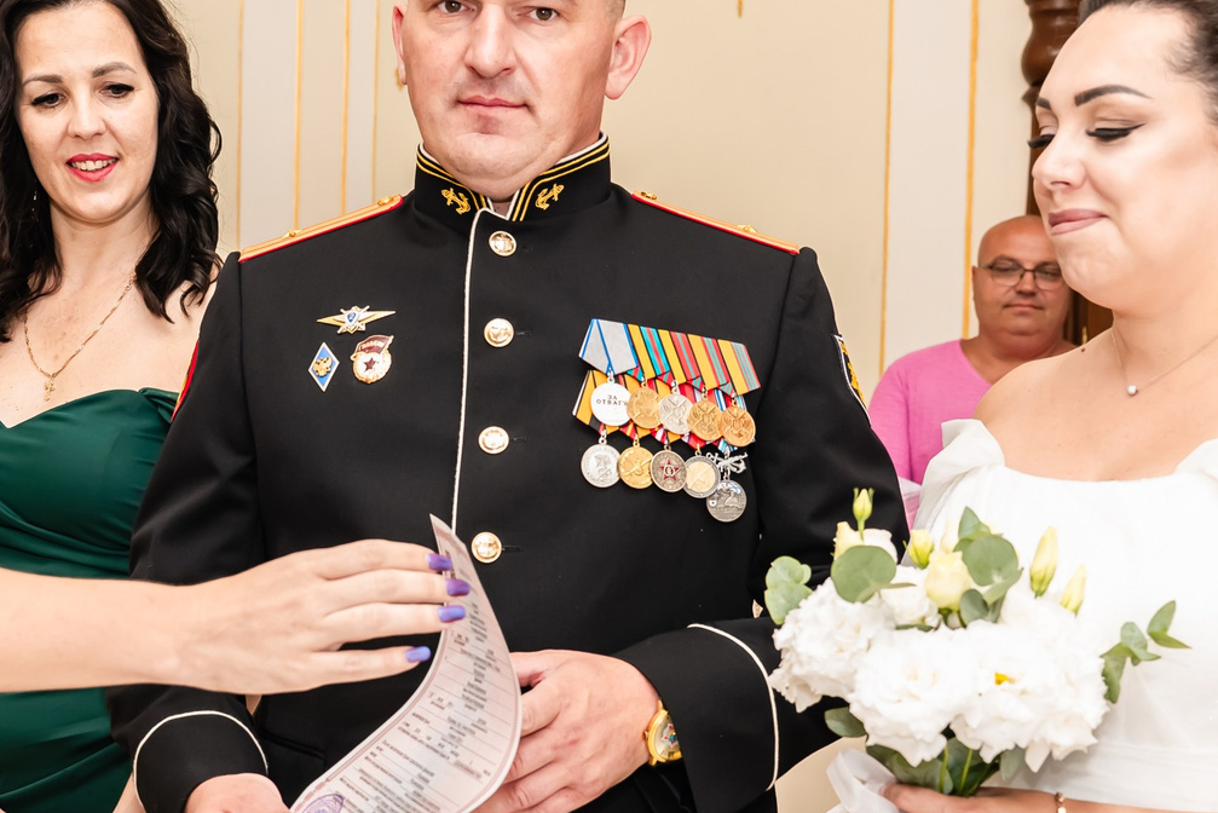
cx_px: 446
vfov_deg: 22.2
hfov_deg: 32.7
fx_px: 2064
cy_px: 552
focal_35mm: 61
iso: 500
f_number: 3.5
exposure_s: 1/250
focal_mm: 24
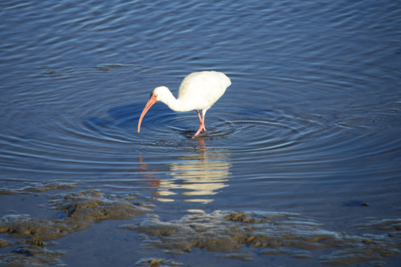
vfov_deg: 4.6
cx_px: 200
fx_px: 3340
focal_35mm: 300
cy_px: 134
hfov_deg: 6.9
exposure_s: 1/2000
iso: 400
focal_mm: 300
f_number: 5.6
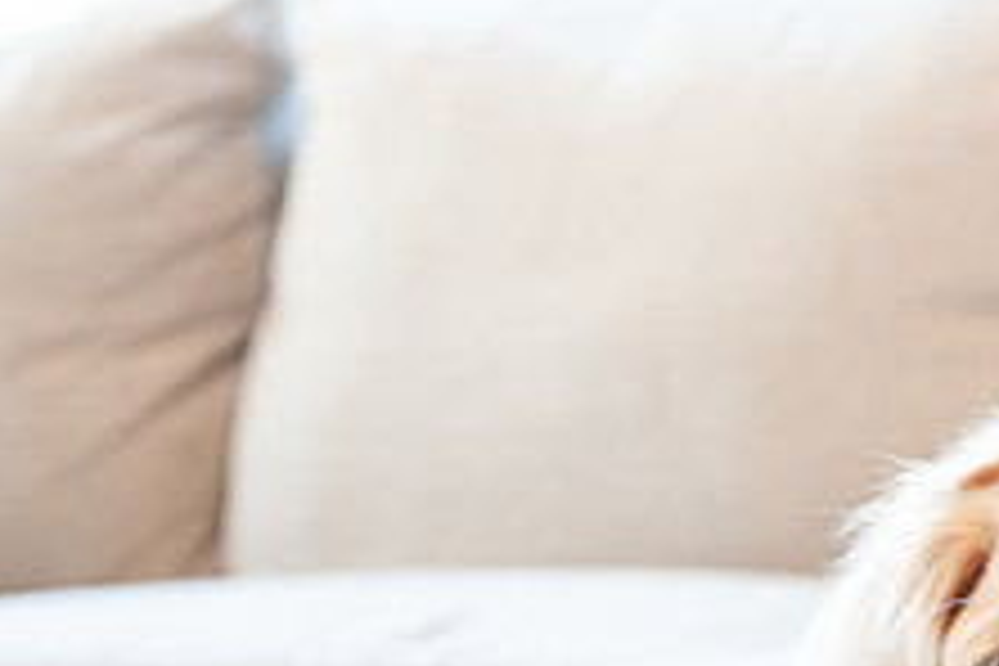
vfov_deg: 9.7
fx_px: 3885
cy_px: 614
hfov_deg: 14.2
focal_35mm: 140
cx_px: 1213
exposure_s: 1/125
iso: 1000
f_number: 2.8
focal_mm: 48
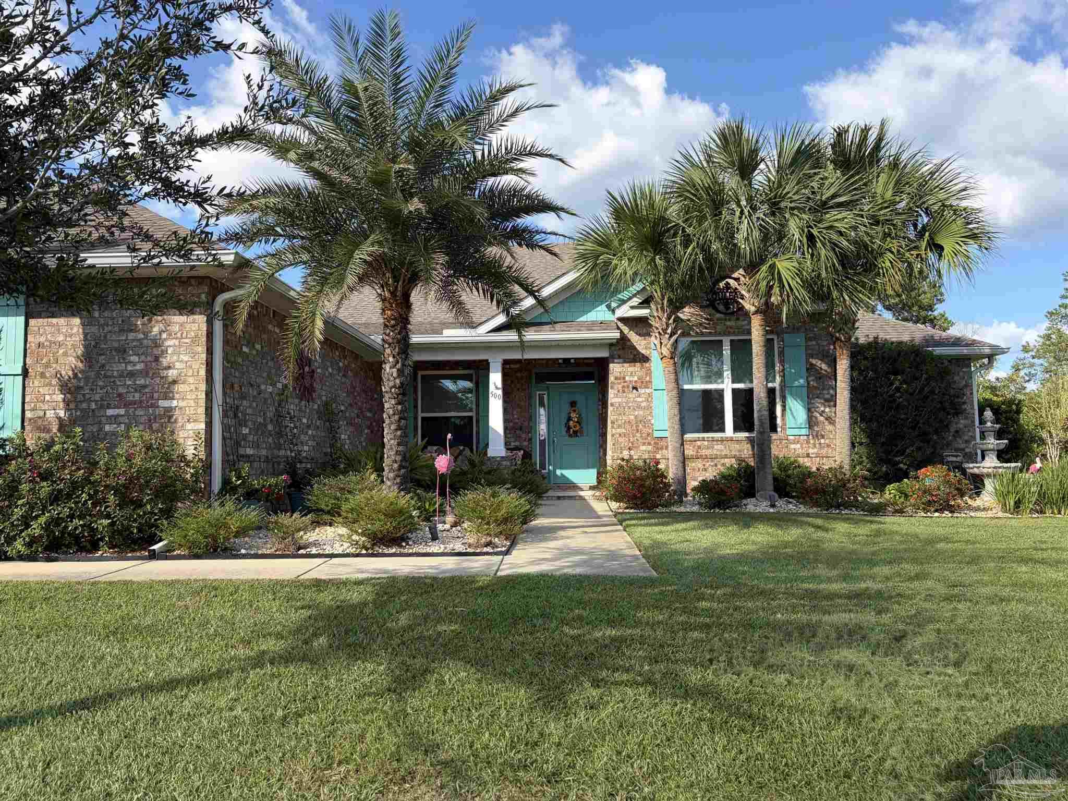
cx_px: 534
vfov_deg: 53.1
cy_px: 400
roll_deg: +1.4
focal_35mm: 26
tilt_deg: +5.7
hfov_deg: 67.3
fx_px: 802
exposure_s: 1/1364
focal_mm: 5.96
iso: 50
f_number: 1.6
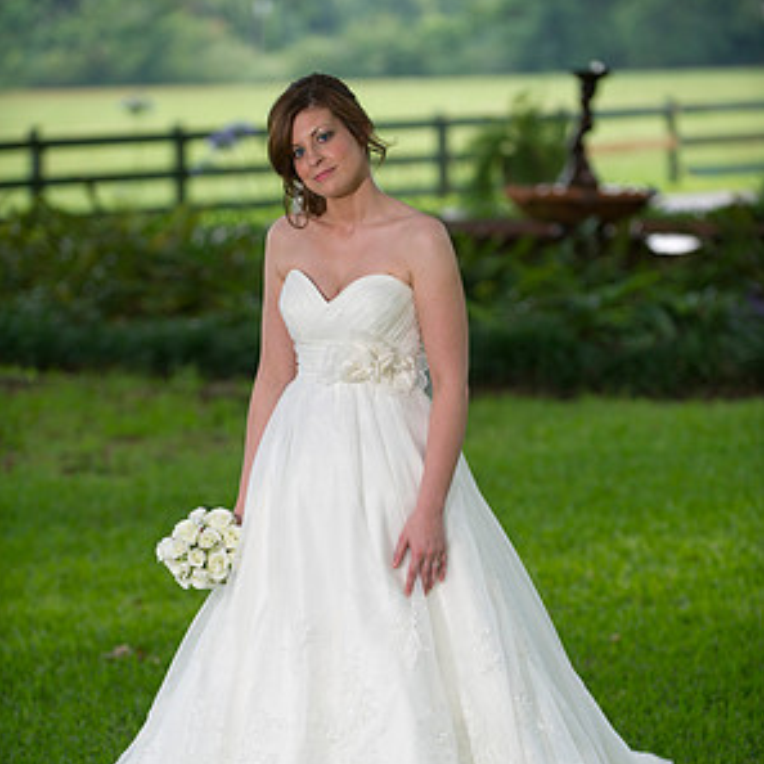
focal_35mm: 161
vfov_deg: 10.8
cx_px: 382
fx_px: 4020
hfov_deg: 10.9
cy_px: 509
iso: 500
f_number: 2.8
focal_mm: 125
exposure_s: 1/800
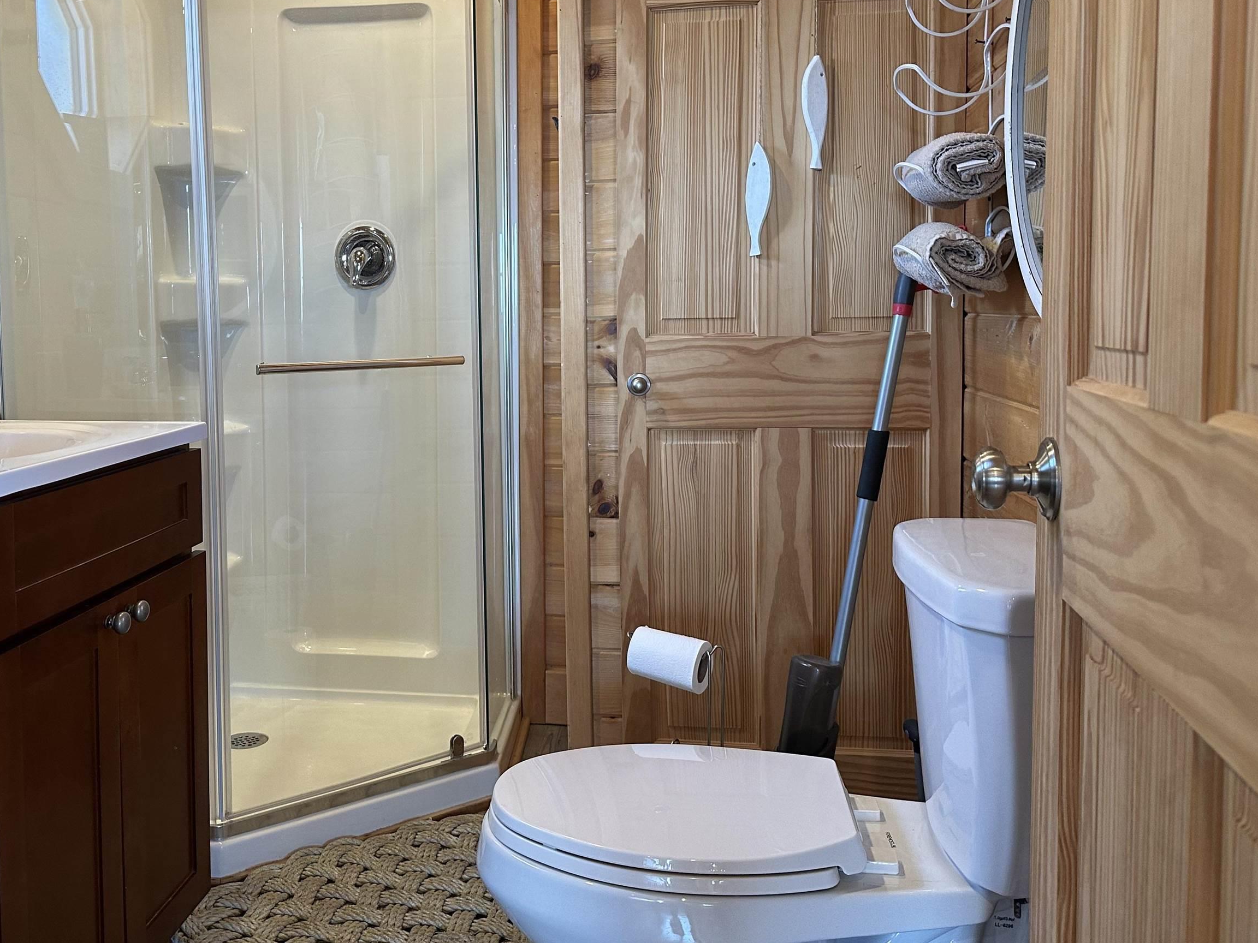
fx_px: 1163
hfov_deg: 56.0
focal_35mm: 32
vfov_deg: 44.0
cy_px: 385
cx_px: 460
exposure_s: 1/120
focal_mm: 6.86
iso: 200
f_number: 1.78
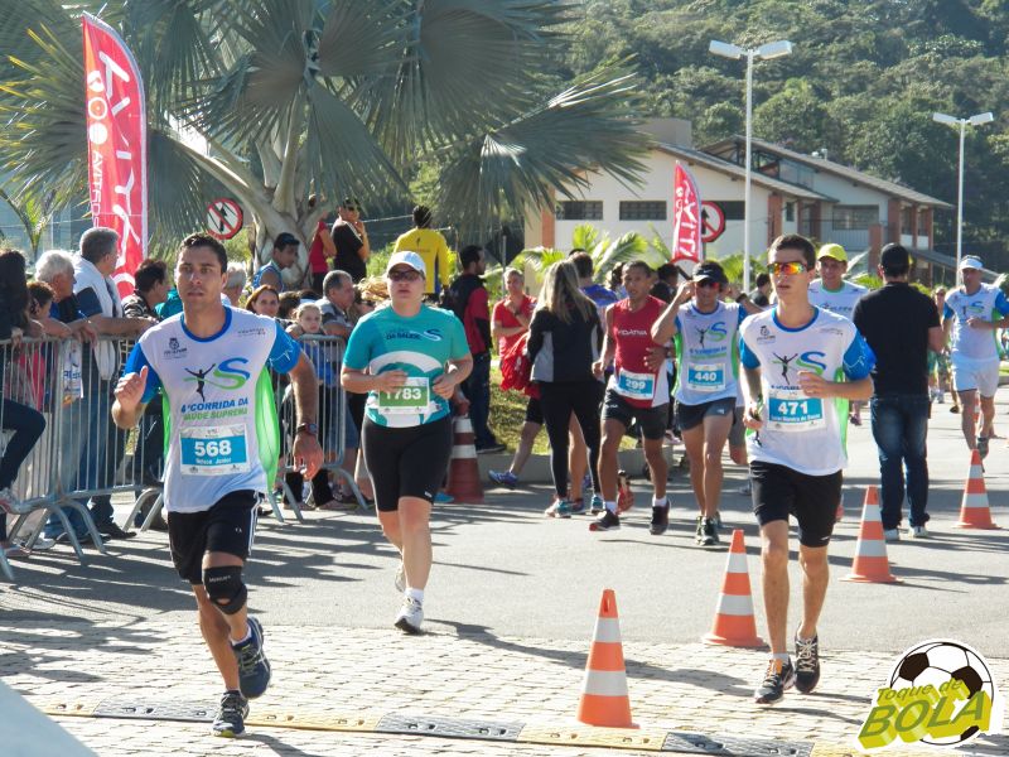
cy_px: 378
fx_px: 4110
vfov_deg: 10.5
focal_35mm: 141
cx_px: 504
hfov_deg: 14.0
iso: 125
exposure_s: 1/500
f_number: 4
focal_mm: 25.4
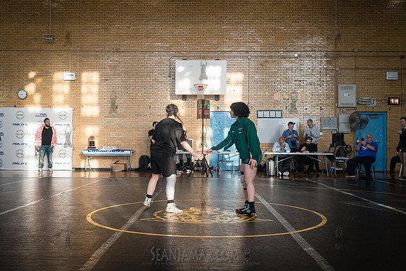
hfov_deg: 49.3
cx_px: 197
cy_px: 143
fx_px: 443
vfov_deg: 34.0
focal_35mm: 39
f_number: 5
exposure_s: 1/320
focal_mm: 35
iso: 1600
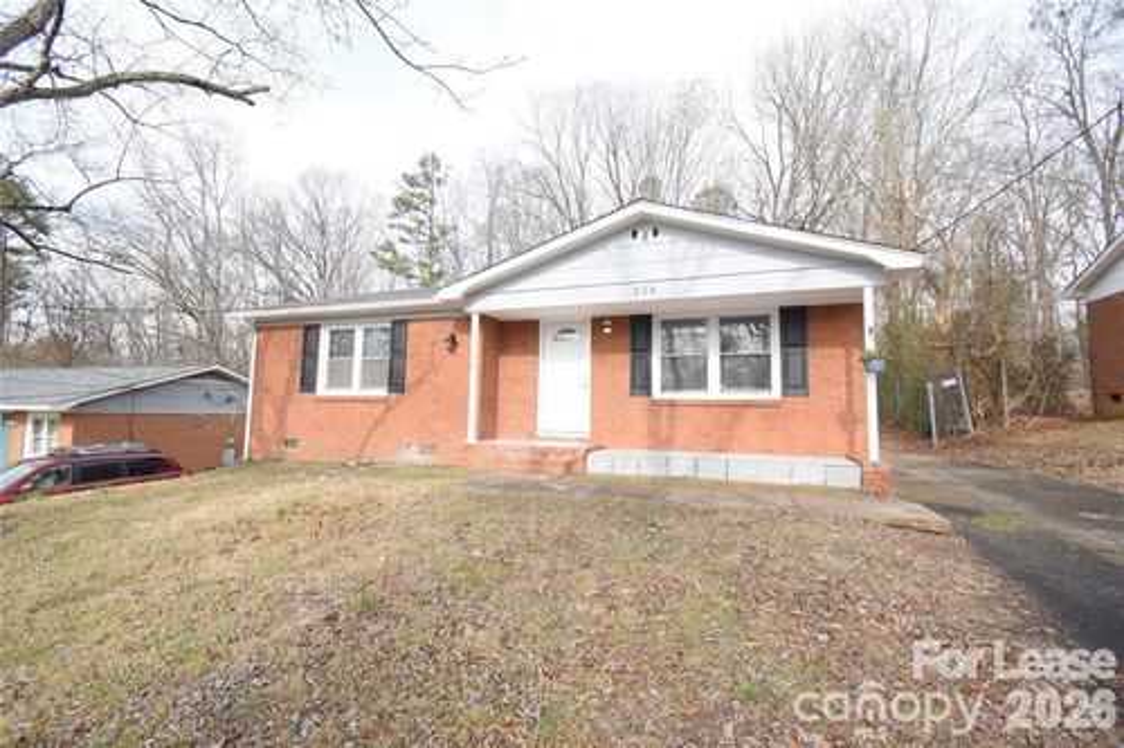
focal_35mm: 15
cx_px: 562
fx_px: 468
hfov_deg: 100.4
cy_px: 374
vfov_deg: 77.3
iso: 200
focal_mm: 10
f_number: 5.6
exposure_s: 1/250
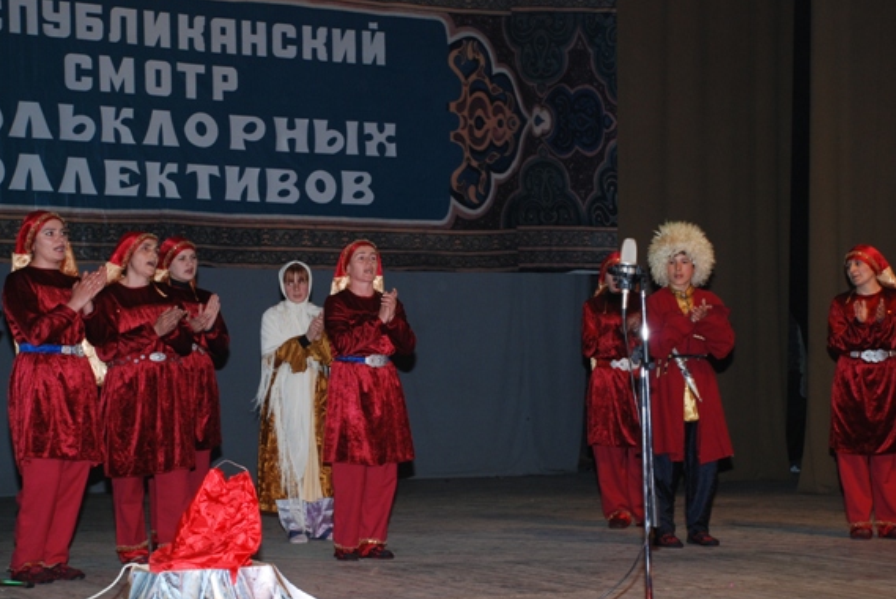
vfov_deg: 16.9
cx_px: 447
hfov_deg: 25.0
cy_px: 304
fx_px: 2017
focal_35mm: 81
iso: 400
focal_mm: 48
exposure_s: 1/60
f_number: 5.6
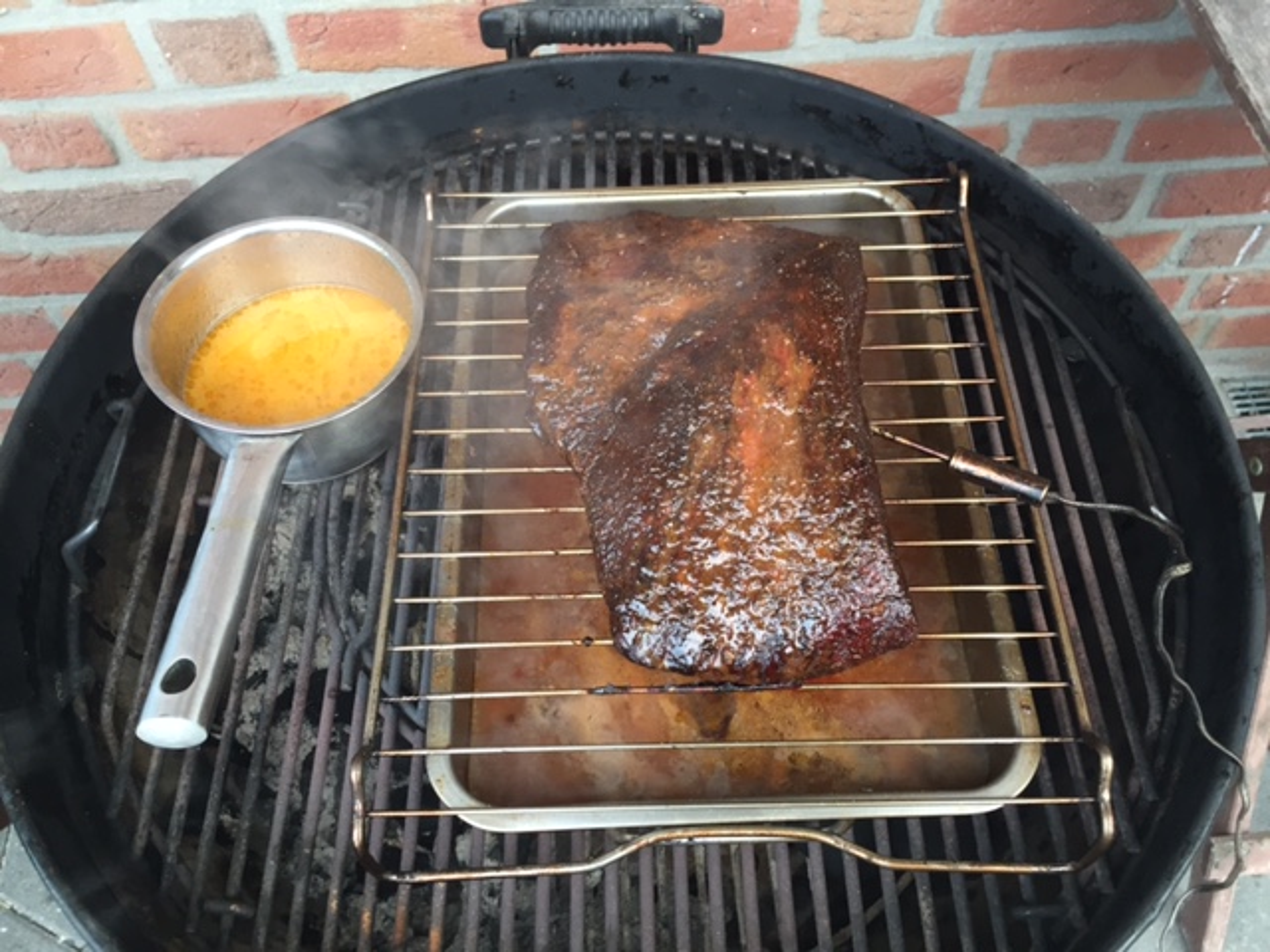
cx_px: 635
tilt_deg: -58.8
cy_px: 476
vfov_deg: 48.2
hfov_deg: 61.7
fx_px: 1064
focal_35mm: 29
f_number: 2.2
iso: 64
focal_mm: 4.15
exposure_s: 1/30
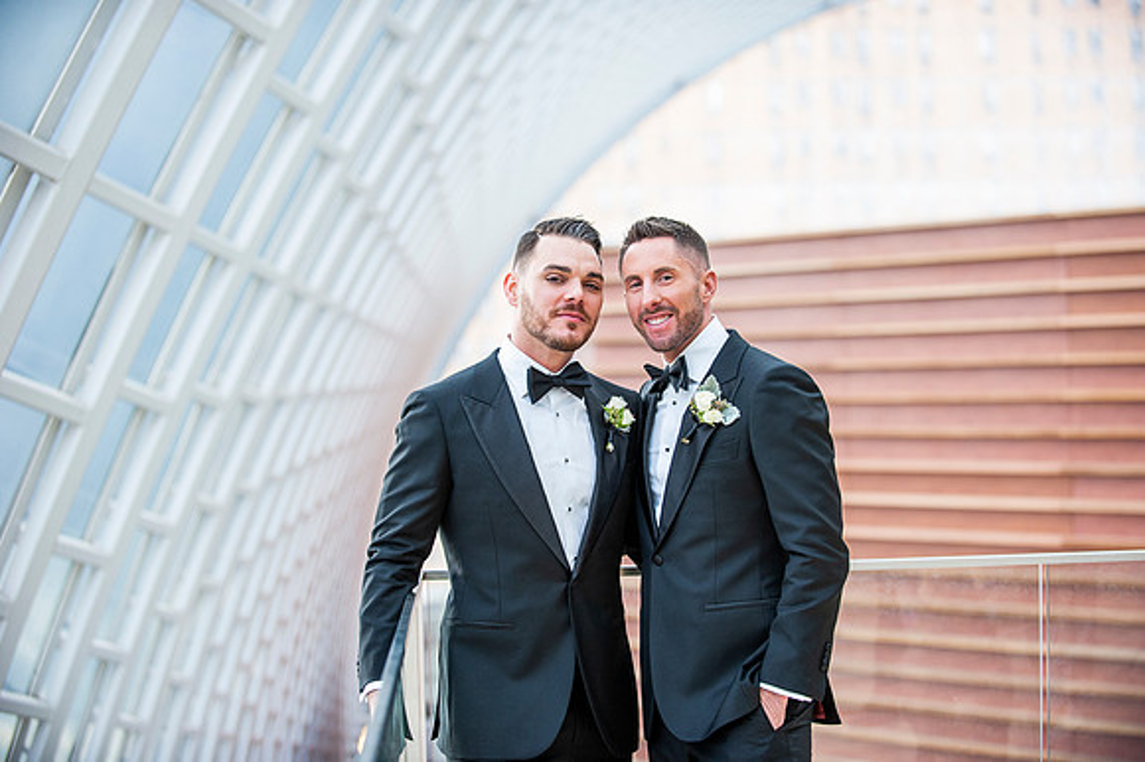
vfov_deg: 18.2
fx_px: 2384
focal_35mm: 75
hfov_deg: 27.0
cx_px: 572
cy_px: 381
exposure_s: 1/400
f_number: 2.8
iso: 800
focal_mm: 75
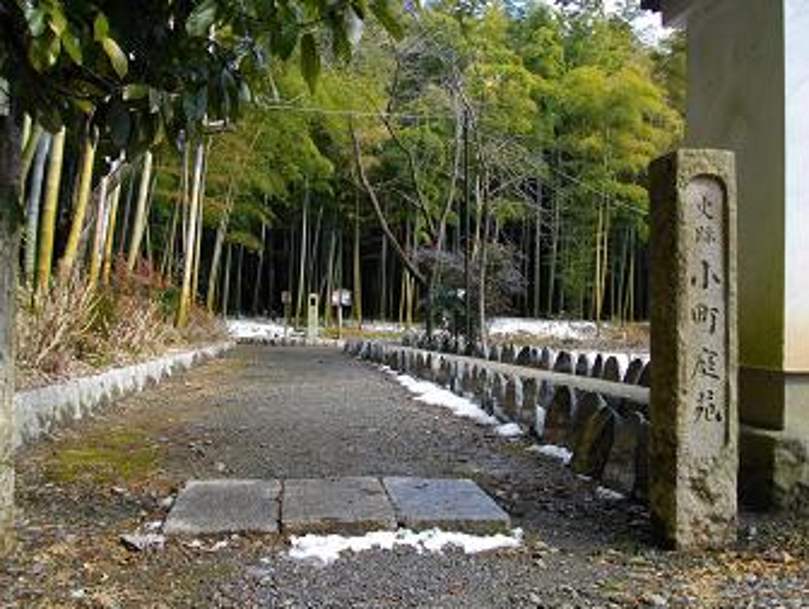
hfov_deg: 50.0
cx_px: 444
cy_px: 294
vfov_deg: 38.8
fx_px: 866
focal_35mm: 37
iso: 100
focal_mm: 5.7
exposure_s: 1/320
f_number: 2.9
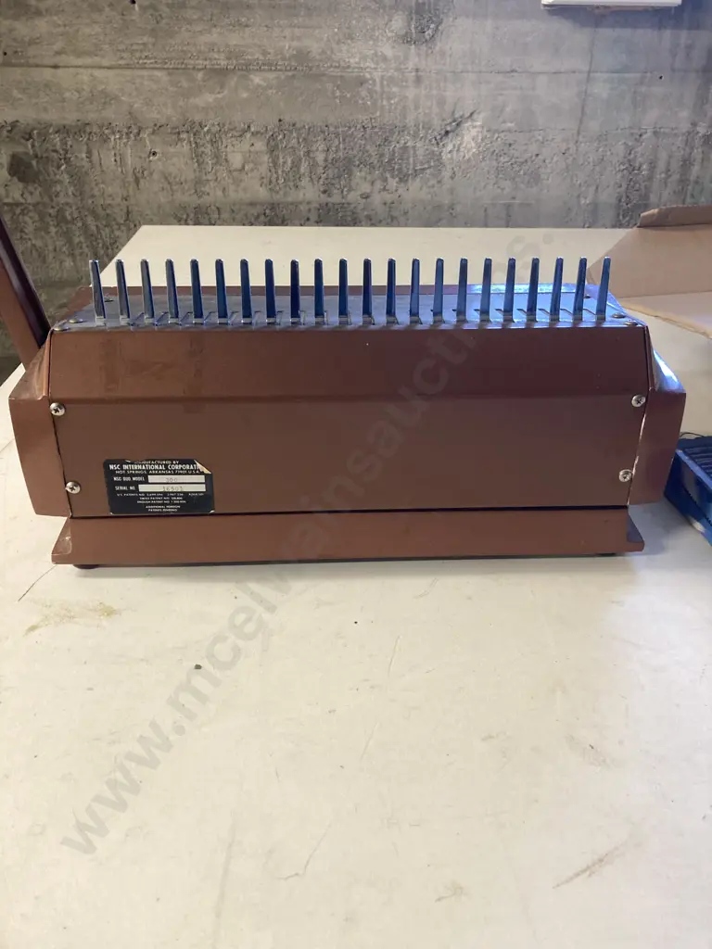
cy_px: 474
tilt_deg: -30.4
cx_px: 356
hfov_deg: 49.7
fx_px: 768
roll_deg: -1.0
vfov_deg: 63.4
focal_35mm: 28
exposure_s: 1/50
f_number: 1.8
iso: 200
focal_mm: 3.99
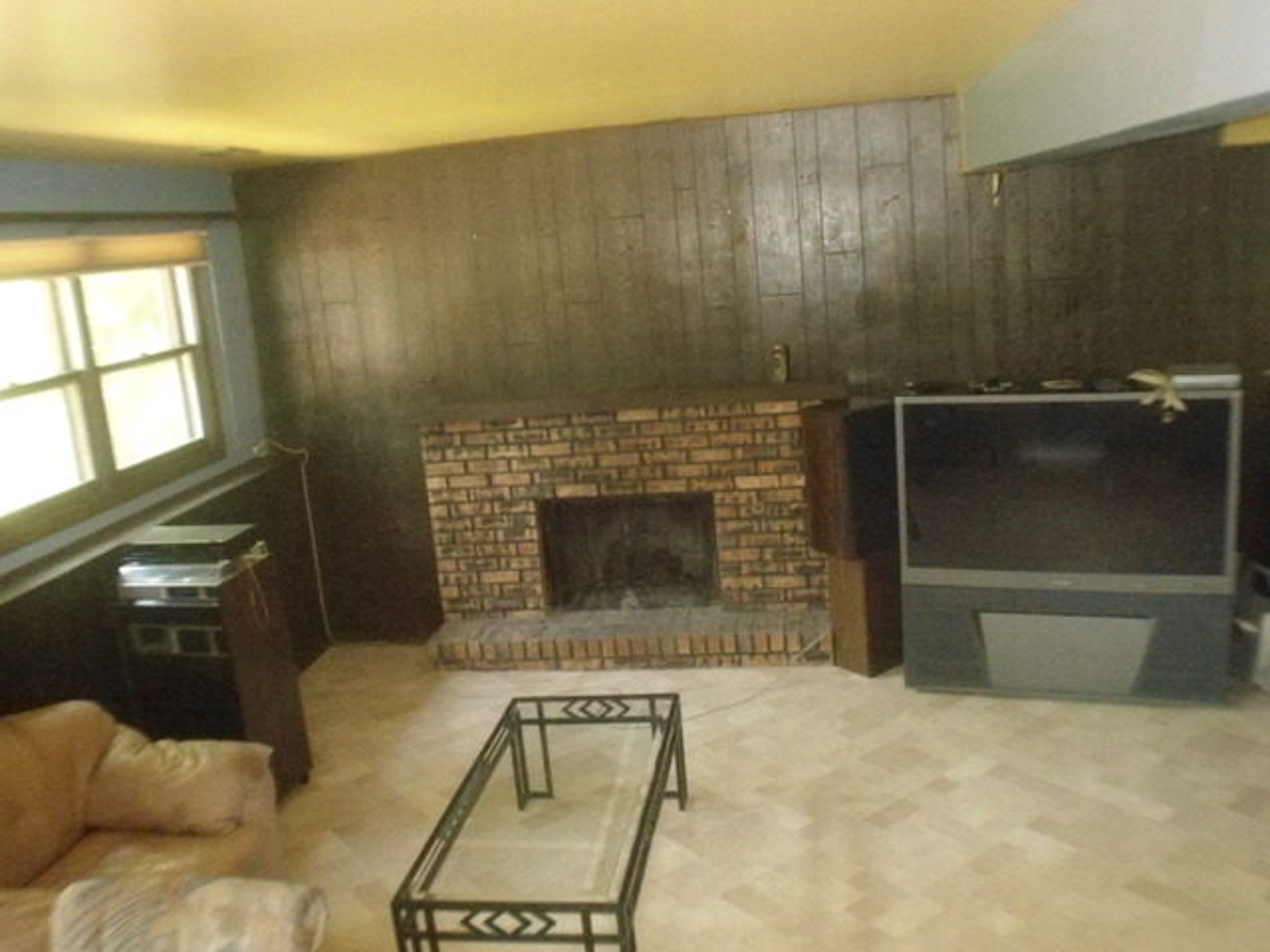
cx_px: 635
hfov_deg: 42.9
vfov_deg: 32.9
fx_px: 1614
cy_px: 476
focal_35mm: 44
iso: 1600
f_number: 3.5
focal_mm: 7.9
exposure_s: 1/50
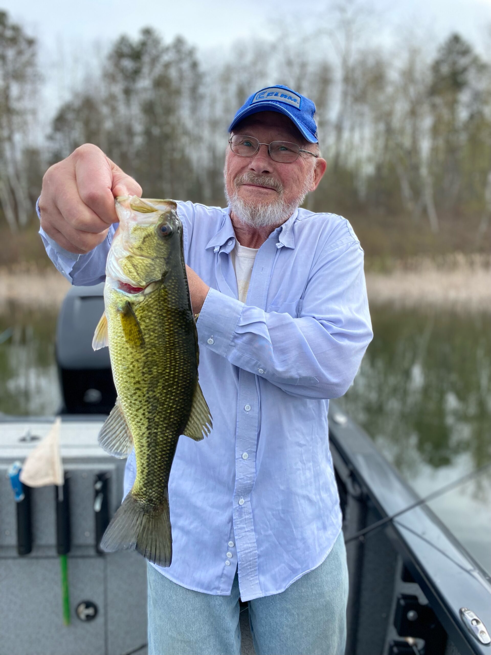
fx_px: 492
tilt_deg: -8.9
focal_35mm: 26
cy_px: 328
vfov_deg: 67.3
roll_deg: -1.1
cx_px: 246
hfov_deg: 53.1
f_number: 1.8
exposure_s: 1/1147
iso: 32
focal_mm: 4.25
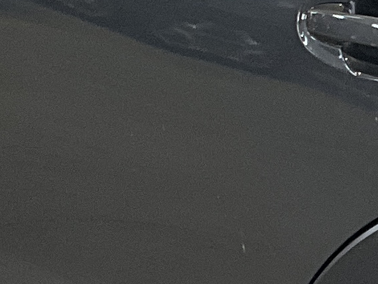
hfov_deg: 9.4
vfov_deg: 7.3
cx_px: 543
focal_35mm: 205
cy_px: 174
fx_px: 2240
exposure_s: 1/122
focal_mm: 3
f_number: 1.8
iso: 64
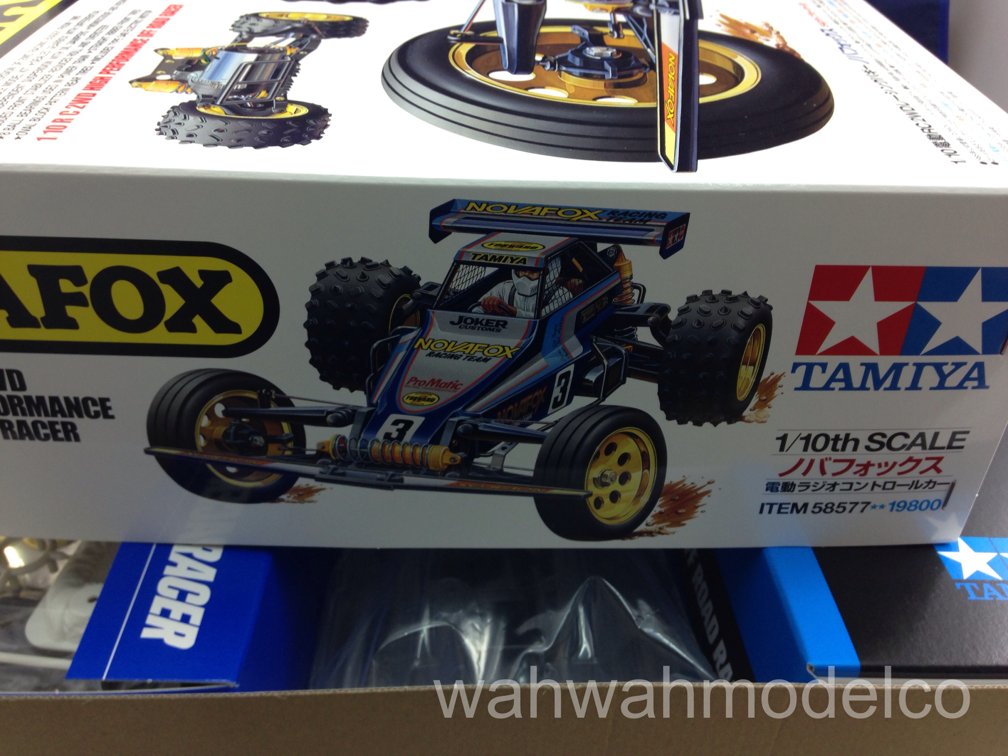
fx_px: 961
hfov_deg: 55.4
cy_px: 378
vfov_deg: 42.9
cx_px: 504
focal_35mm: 33
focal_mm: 4.12
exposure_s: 1/20
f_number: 2.4
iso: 50
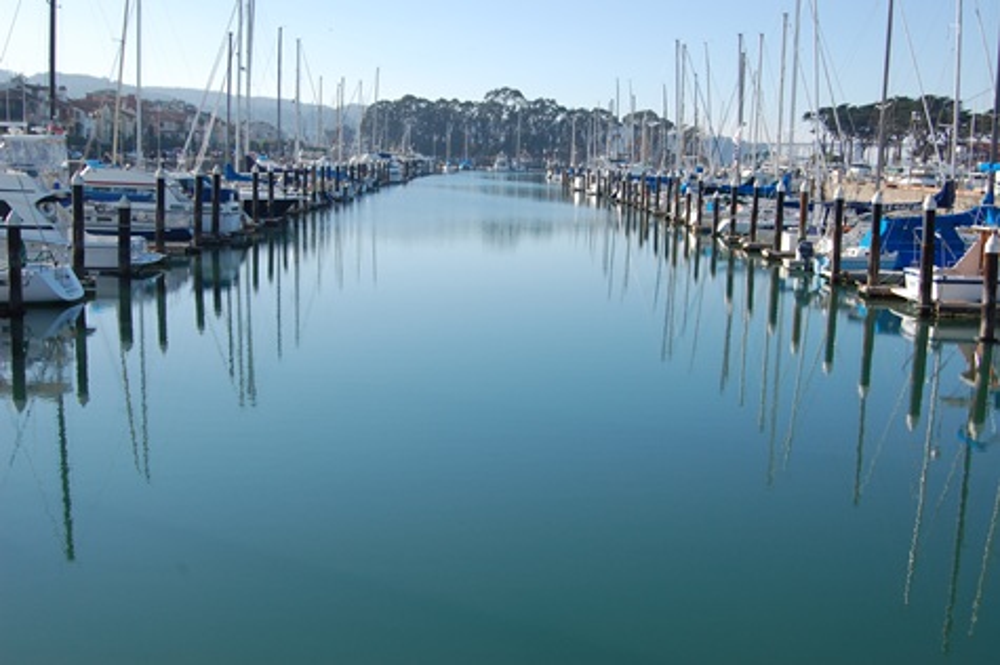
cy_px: 332
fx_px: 1166
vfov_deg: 31.8
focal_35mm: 42
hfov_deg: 46.4
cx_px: 500
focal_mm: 28
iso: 200
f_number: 9
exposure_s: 1/320
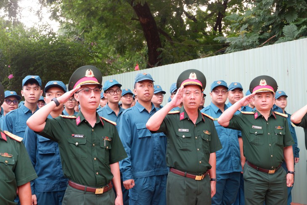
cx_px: 154
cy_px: 102
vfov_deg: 26.5
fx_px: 435
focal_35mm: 51
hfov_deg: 38.9
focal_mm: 34
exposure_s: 1/70
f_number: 5
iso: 200
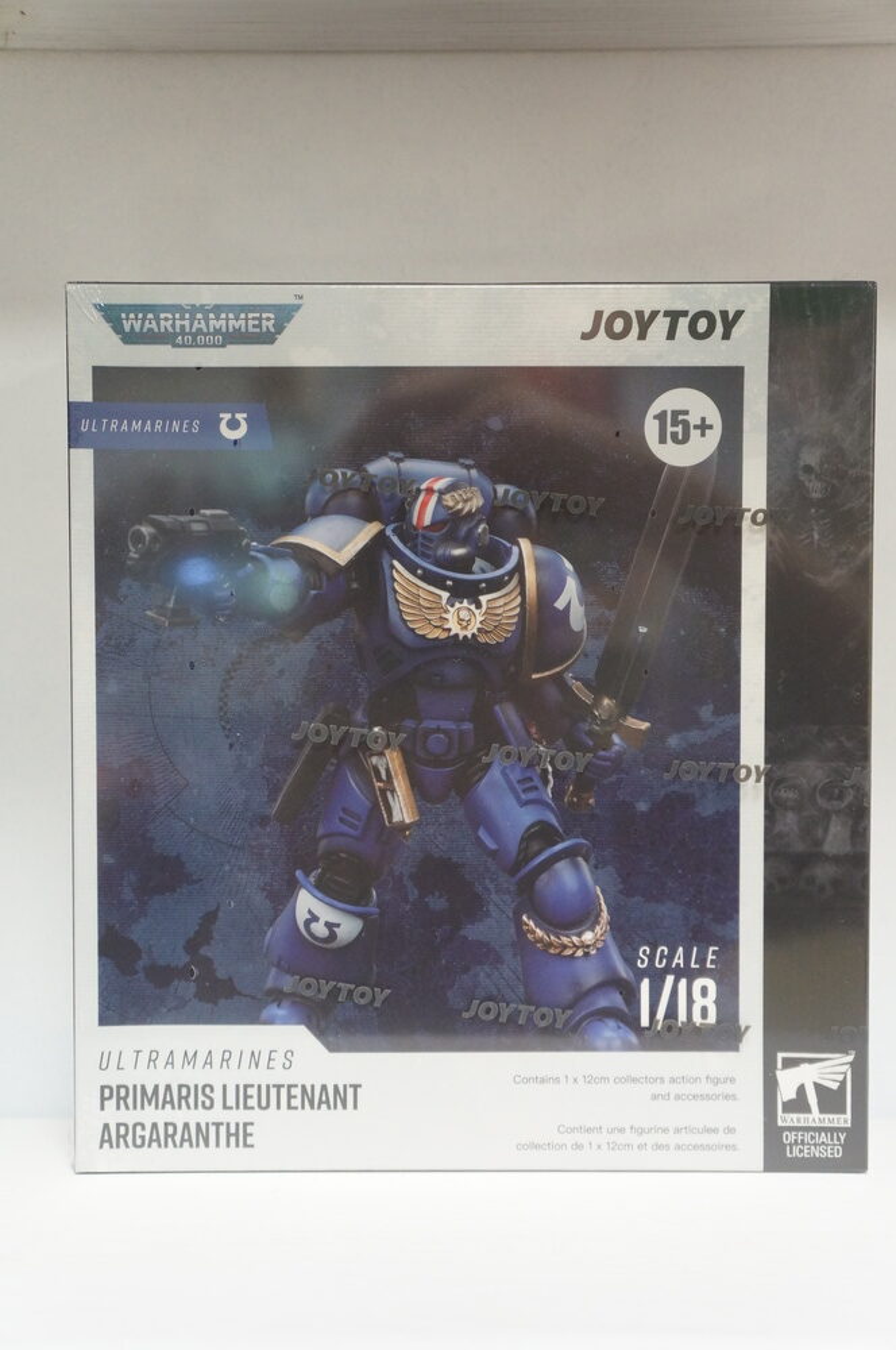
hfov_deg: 32.9
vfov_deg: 48.0
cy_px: 675
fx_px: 1516
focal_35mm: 40
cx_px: 448
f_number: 4
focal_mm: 27
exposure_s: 1/60
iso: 2000
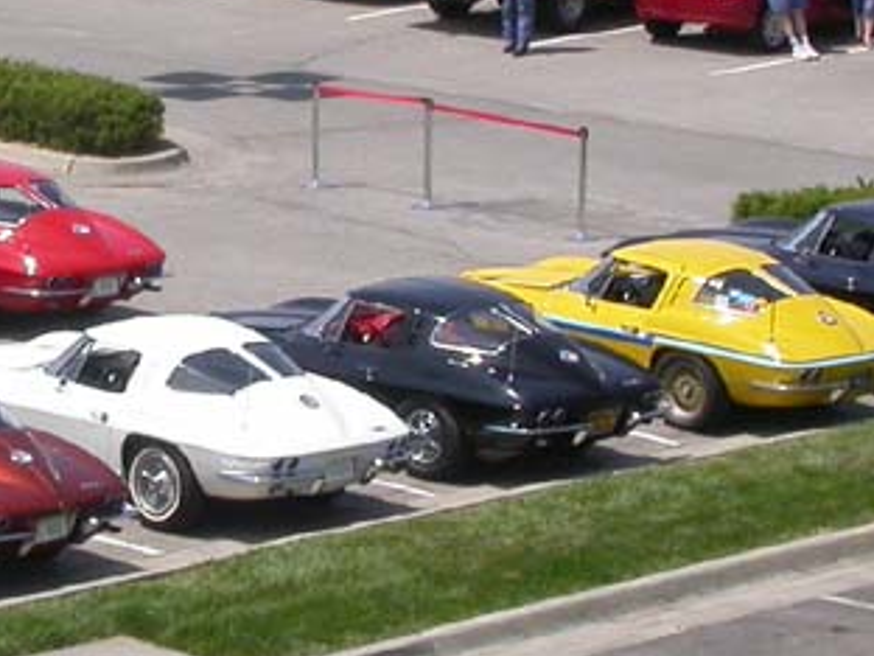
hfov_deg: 8.8
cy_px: 98
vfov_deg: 6.7
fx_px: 5630
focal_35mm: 223
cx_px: -14
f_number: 7.4
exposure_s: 1/408
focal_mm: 14.2
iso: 100
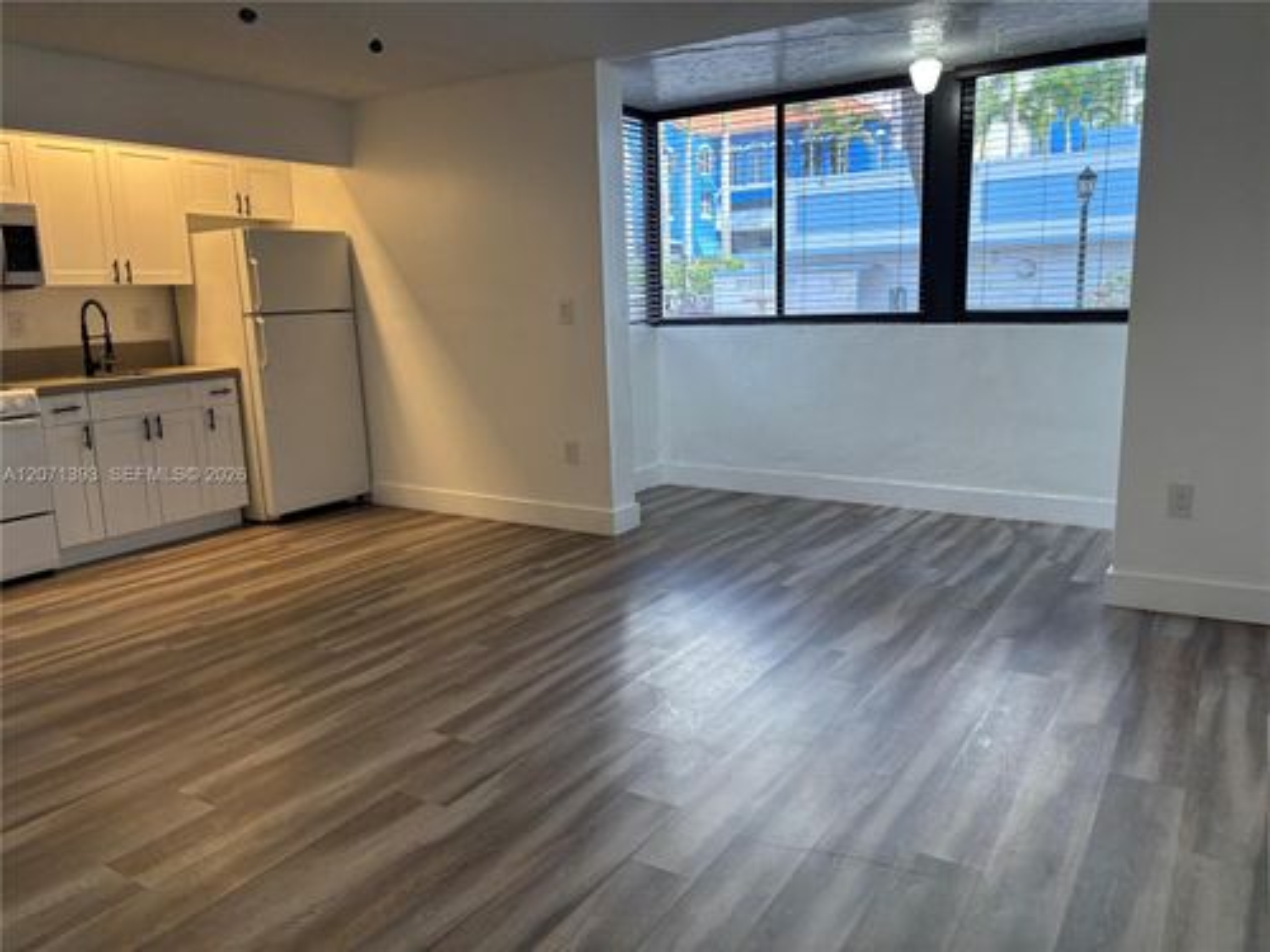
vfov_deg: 53.1
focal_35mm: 26
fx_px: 954
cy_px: 476
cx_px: 635
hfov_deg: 67.3
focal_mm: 5.96
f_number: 1.6
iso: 125
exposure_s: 1/120
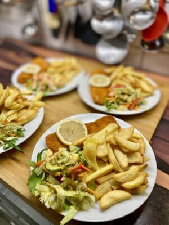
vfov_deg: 67.3
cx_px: 84
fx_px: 169
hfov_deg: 53.1
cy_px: 112
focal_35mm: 26
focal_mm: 4.2
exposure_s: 1/100
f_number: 1.8
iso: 64
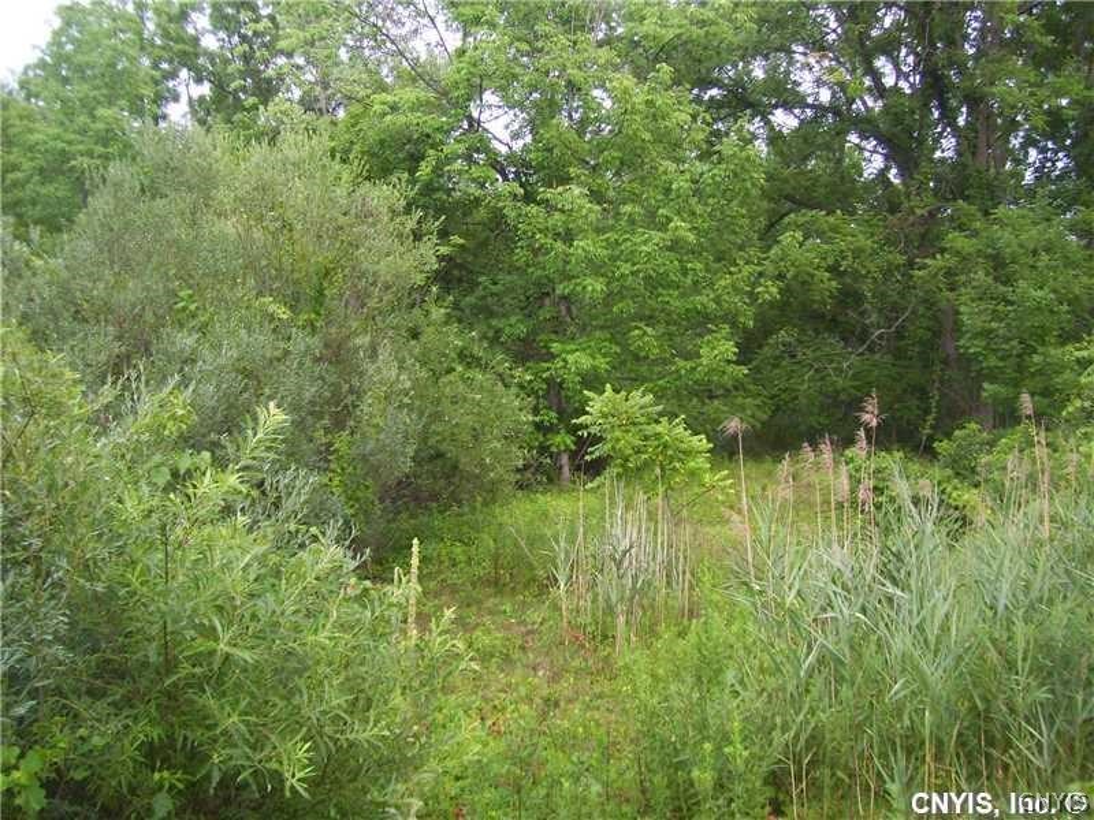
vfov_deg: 39.7
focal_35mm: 36
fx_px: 1138
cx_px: 547
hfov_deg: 51.4
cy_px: 410
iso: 80
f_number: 2.7
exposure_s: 1/60
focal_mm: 6
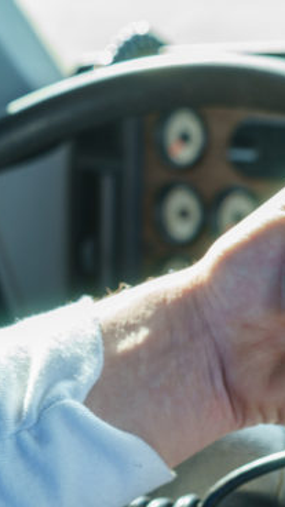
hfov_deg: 15.8
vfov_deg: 31.7
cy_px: 333
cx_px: 501
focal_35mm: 66
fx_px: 887
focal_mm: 29
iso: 50
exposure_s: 1/80
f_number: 3.5
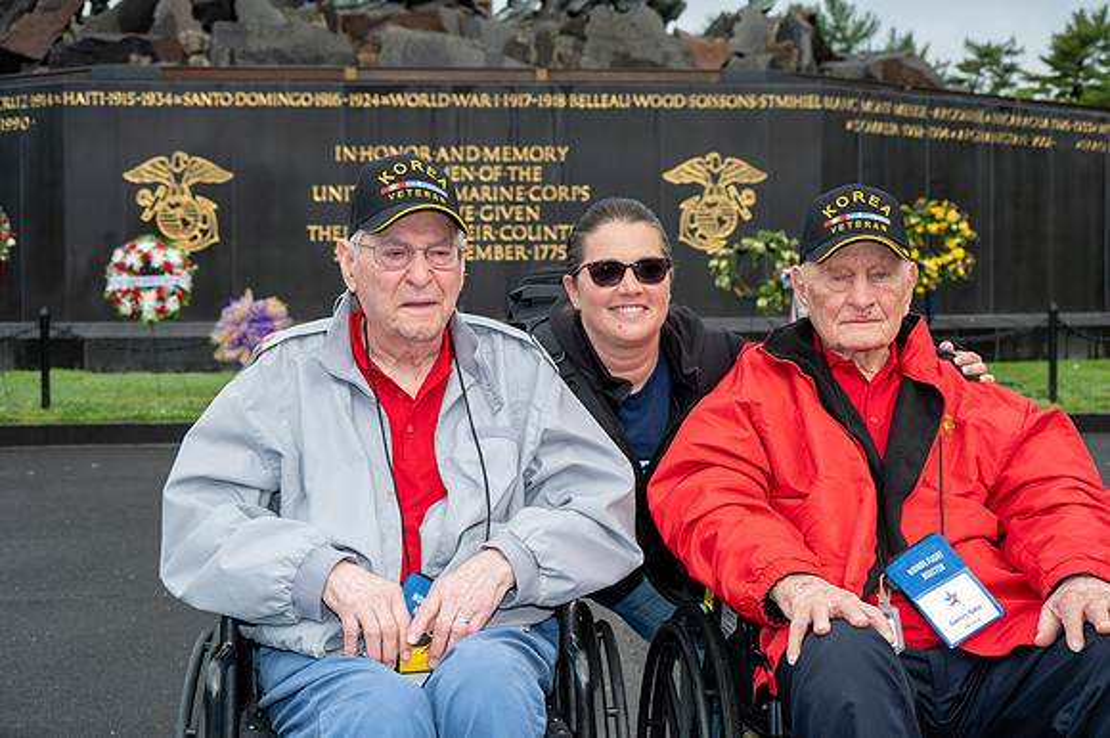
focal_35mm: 51
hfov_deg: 38.9
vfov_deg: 26.5
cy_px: 369
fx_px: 1572
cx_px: 555
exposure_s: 1/100
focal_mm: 51
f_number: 6.3
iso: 220
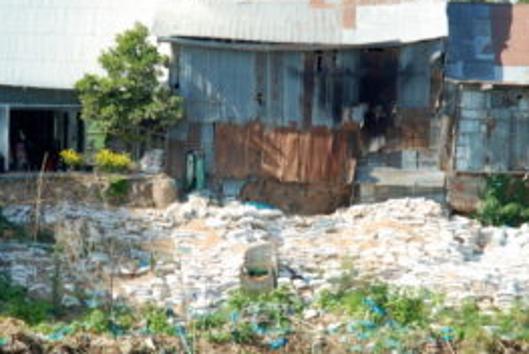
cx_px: 219
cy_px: 164
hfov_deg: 7.1
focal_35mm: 291
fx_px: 4281
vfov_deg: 4.7
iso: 100
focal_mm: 102
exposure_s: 1/40
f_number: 14
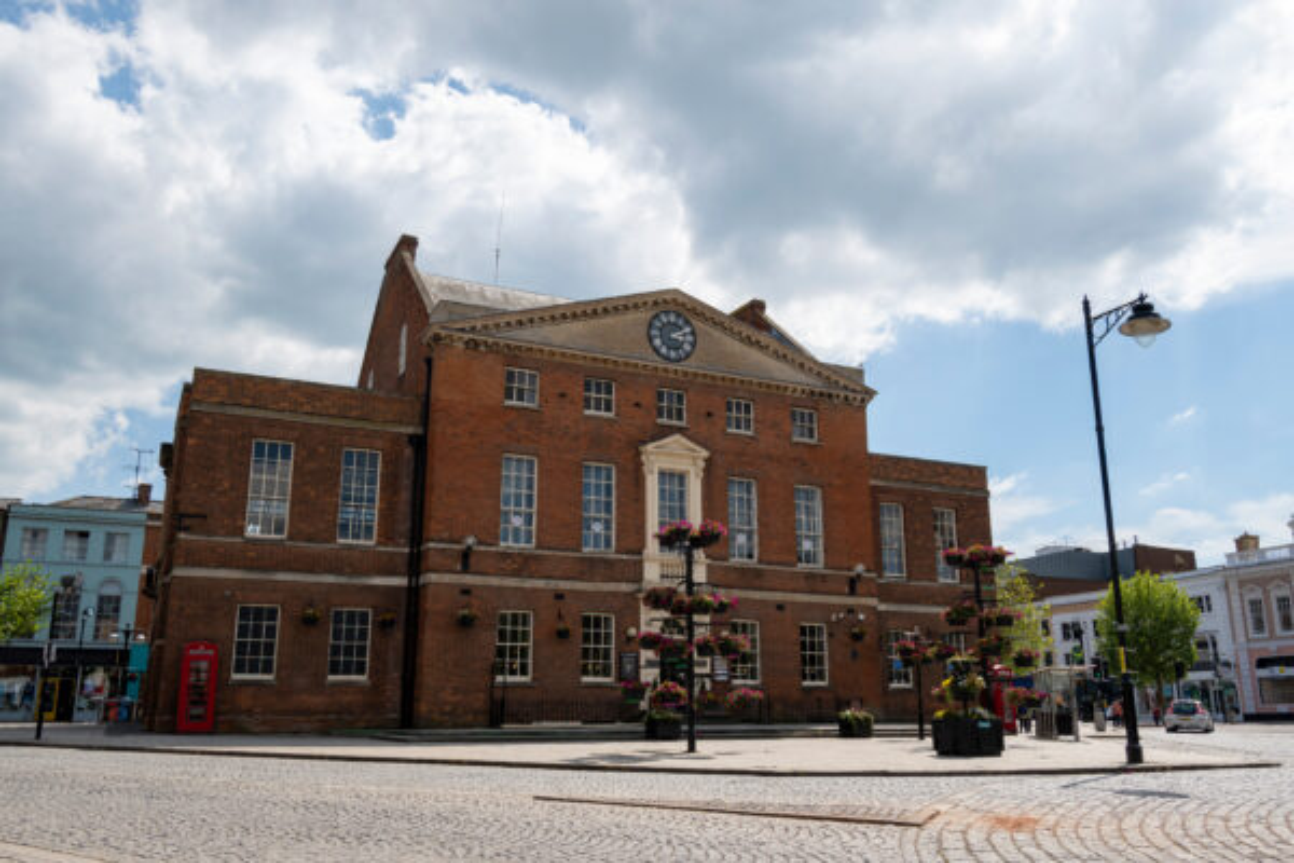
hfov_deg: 61.9
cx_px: 647
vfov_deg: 43.6
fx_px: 1078
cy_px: 432
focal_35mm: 30
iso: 100
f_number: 10
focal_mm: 20
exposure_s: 1/320
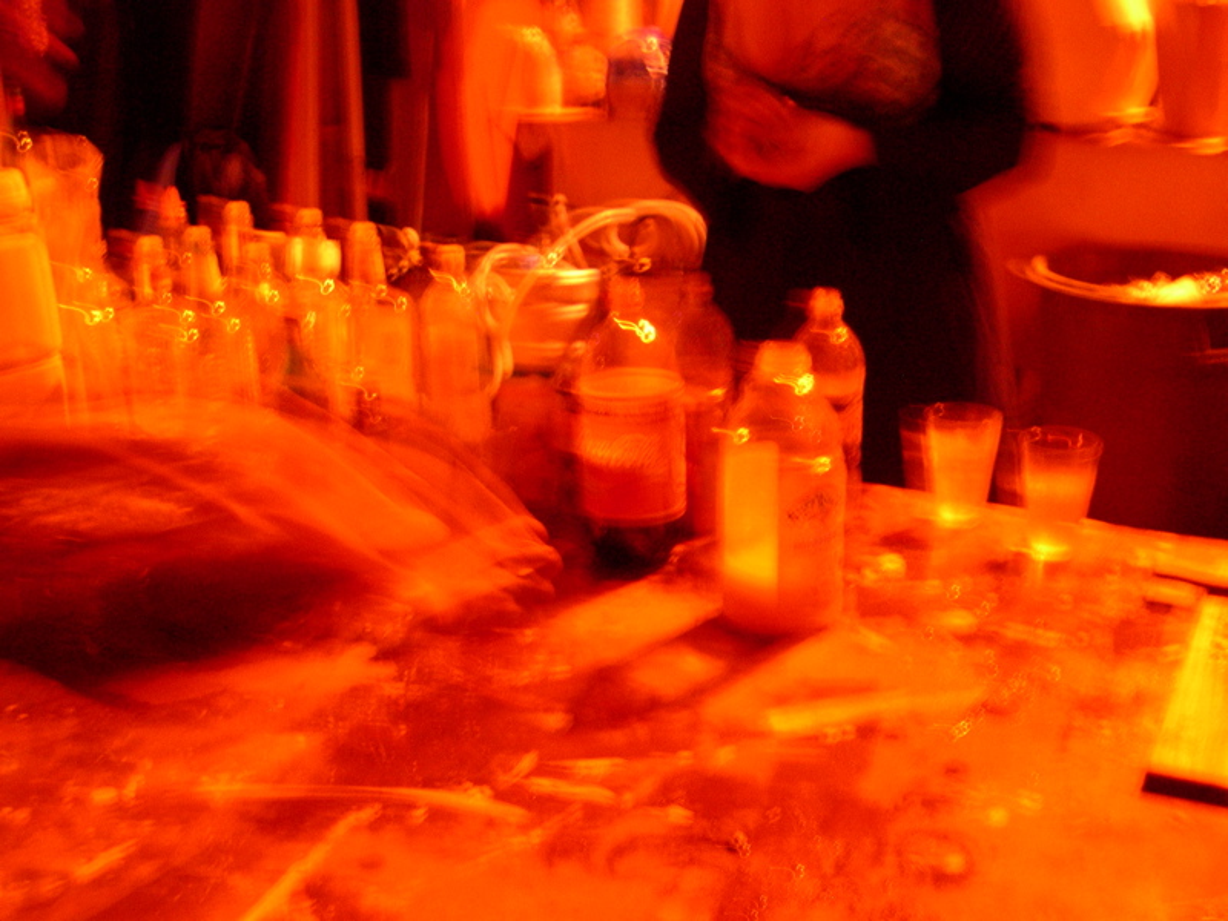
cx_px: 614
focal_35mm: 38
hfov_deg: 49.0
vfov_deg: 37.7
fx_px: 1348
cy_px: 460
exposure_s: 1
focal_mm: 8
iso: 400
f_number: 2.8
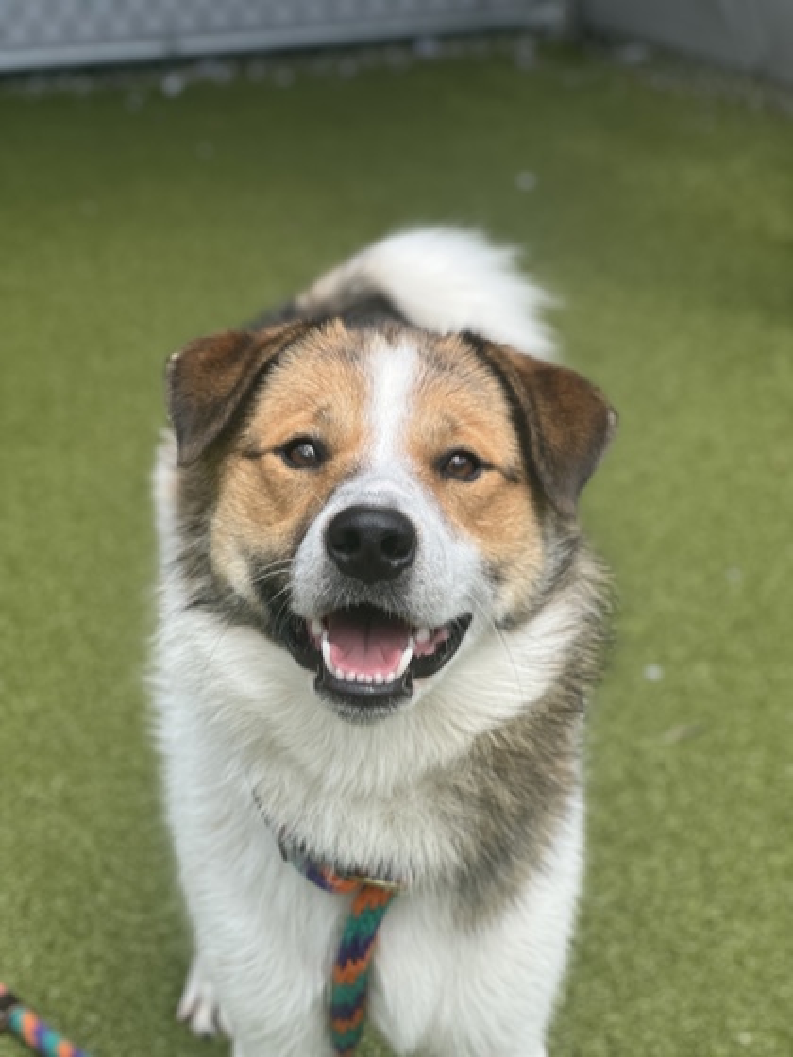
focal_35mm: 77
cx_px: 396
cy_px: 528
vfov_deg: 25.3
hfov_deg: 19.1
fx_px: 2352
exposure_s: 1/236
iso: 25
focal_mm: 9
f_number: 2.8
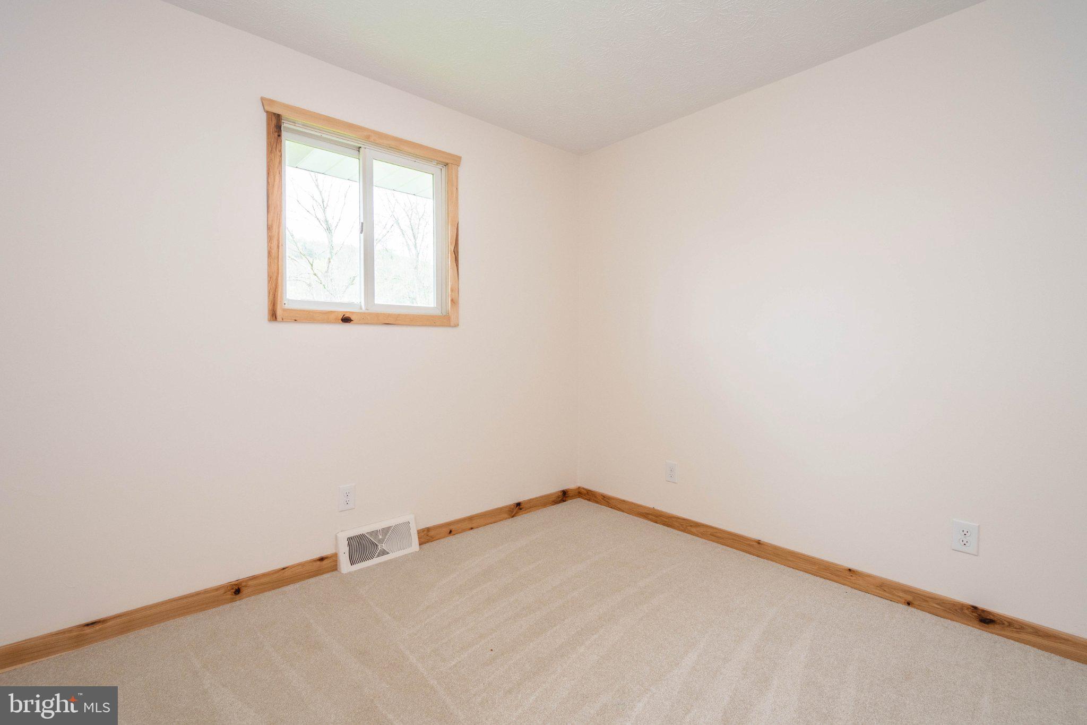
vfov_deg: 77.3
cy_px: 362
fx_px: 453
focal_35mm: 15
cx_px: 544
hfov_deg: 100.4
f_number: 4.5
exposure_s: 1/80
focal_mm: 10
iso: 500
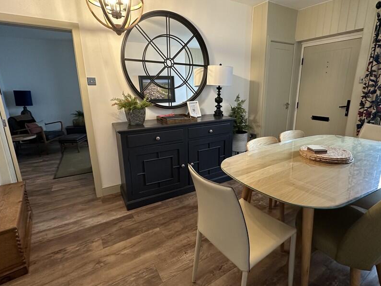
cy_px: 137
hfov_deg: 87.7
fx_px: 198
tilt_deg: -13.2
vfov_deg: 71.6
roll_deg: +0.6
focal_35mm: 18
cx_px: 200
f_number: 2.2
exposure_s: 1/50
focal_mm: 2.22
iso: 320
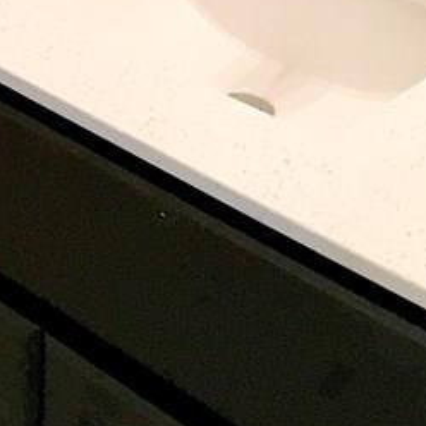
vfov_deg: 14.0
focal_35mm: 106
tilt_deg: -9.2
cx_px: -180
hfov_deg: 15.4
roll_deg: -0.7
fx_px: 1476
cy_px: -407
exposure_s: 1/15
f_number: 2.2
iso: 80
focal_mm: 4.15
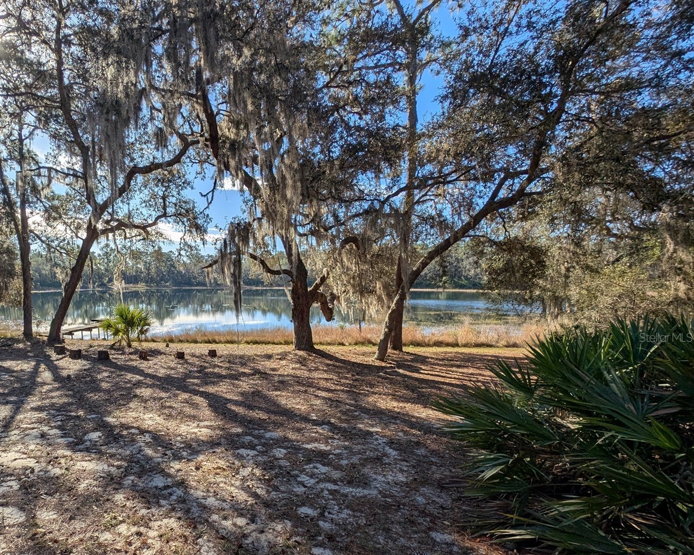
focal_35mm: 16
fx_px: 329
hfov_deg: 89.1
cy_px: 337
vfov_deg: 79.3
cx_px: 221
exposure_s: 1/1773
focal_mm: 2.23
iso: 36
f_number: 1.95
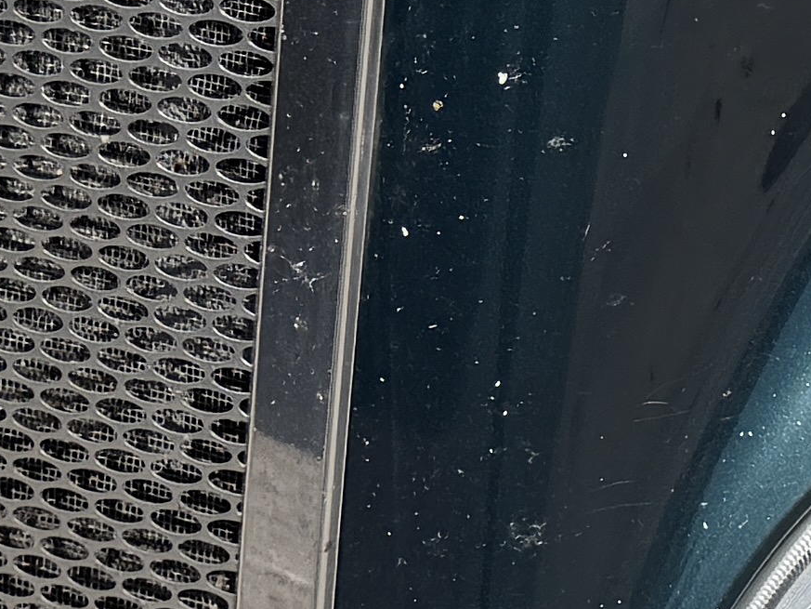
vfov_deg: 9.5
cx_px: 280
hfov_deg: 12.6
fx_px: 3679
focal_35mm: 157
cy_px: 311
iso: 80
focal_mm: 6.76
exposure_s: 1/6711
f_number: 1.78
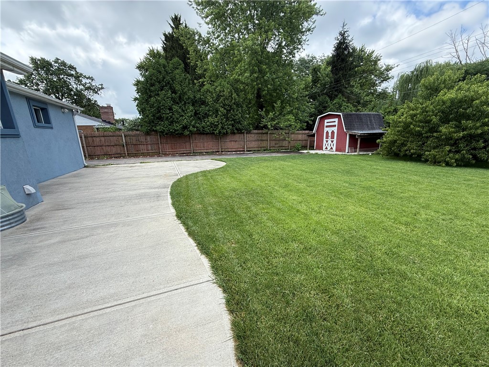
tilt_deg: -13.4
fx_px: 198
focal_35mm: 14
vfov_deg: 85.7
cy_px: 184
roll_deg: +2.1
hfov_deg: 102.1
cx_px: 244
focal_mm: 2.22
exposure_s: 1/522
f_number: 2.2
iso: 50
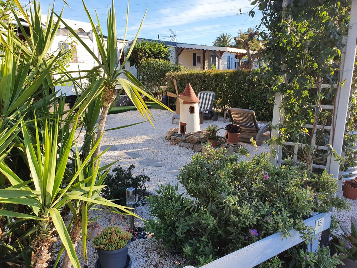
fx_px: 268
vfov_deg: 53.1
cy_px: 134
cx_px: 178
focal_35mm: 26
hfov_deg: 67.3
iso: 50
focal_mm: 4.32
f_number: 2.4
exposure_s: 1/628
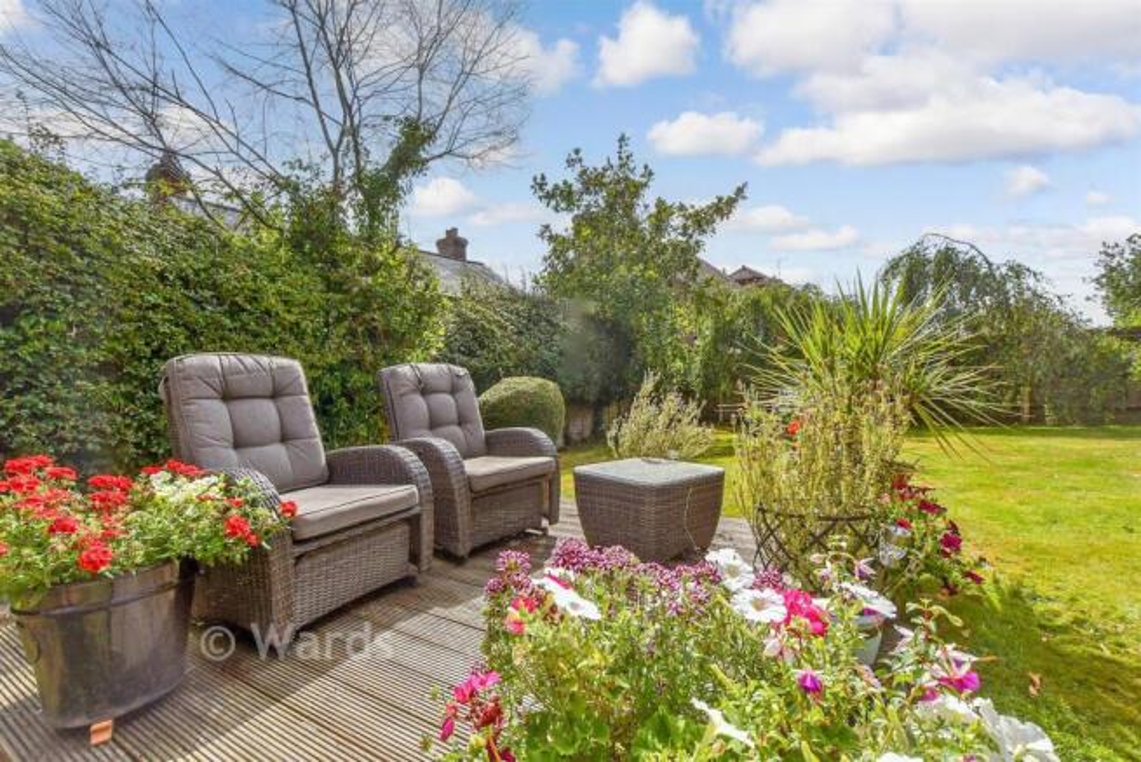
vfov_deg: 77.4
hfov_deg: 100.4
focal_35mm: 15
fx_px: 475
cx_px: 570
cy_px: 381
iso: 250
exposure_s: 1/500
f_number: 8
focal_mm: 10
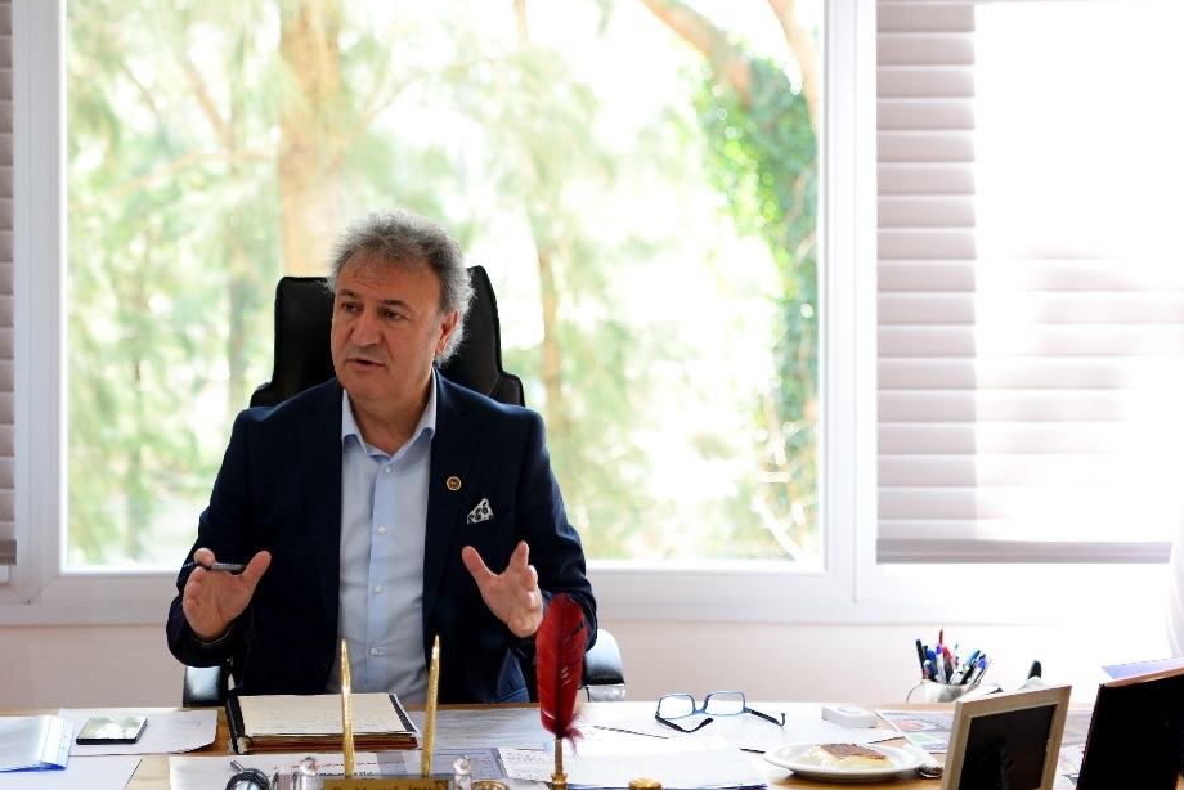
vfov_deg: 17.1
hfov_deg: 25.3
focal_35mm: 80
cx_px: 490
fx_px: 2632
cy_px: 313
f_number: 2.8
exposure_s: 1/100
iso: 640
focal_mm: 50
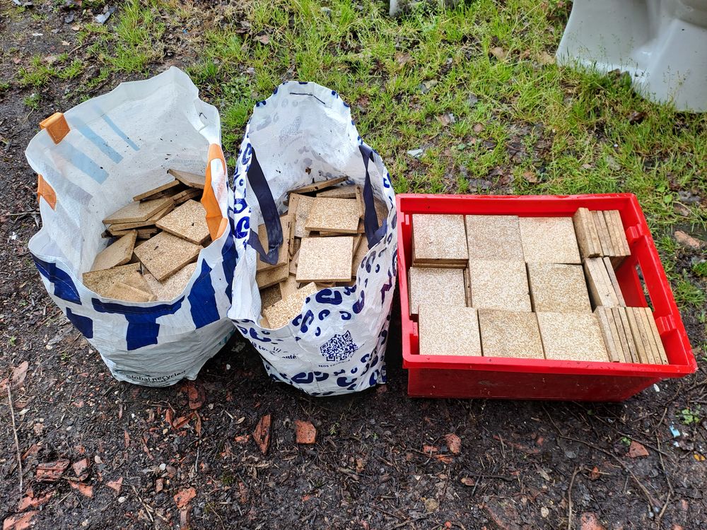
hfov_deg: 69.4
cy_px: 265
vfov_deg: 54.9
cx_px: 354
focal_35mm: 25
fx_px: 511
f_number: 1.8
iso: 32
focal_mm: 4.65
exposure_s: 1/100
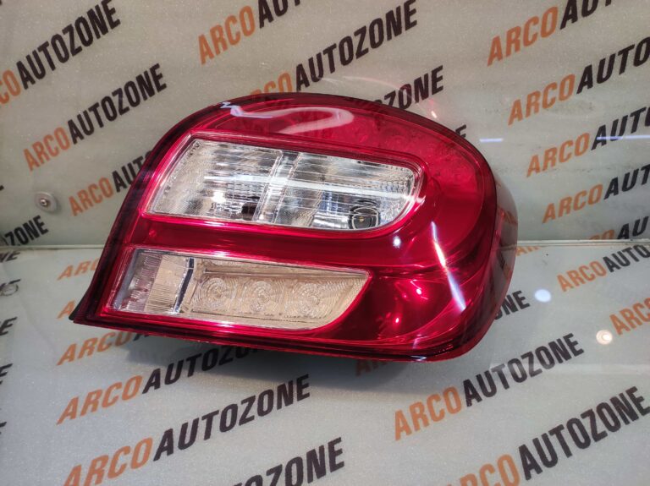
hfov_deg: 91.1
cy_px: 243
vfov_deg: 74.7
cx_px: 325
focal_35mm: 17
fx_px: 319
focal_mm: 4.74
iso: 121
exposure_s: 1/50
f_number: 1.79
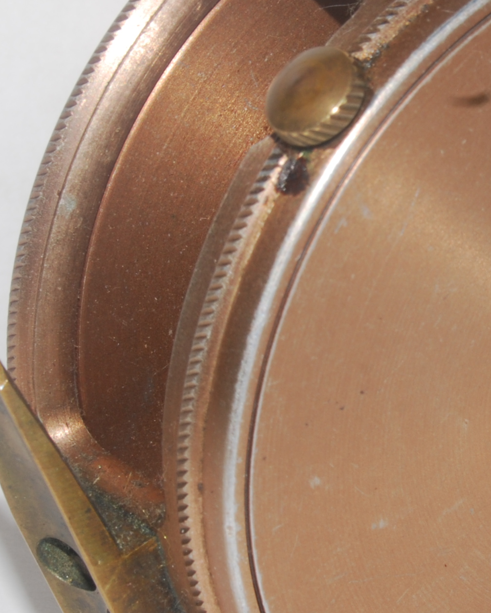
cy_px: 252
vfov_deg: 9.7
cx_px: 451
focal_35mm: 200
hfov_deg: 7.7
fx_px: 3633
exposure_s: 1/60
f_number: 20
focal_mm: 46
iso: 100
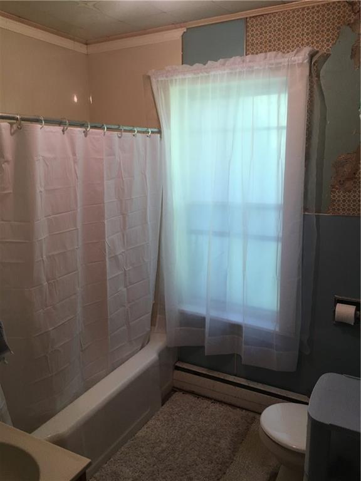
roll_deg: -0.2
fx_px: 403
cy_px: 240
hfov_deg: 48.2
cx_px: 180
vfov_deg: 61.7
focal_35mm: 29
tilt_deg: -8.9
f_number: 2.2
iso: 40
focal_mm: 4.15
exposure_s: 1/30
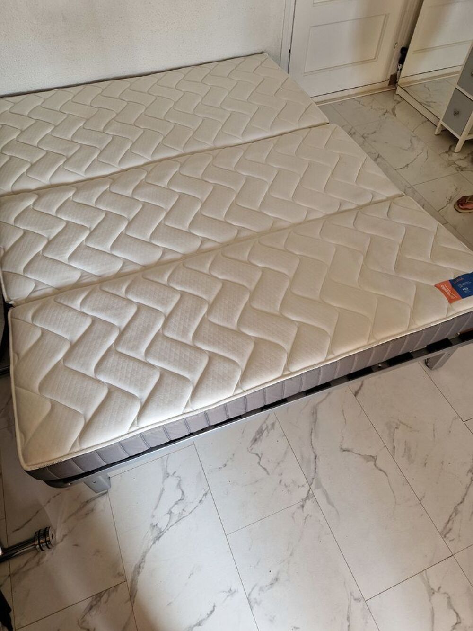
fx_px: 419
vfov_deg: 73.9
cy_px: 316
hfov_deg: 58.9
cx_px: 236
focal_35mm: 23
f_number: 1.8
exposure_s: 1/180
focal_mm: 5.4
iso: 160
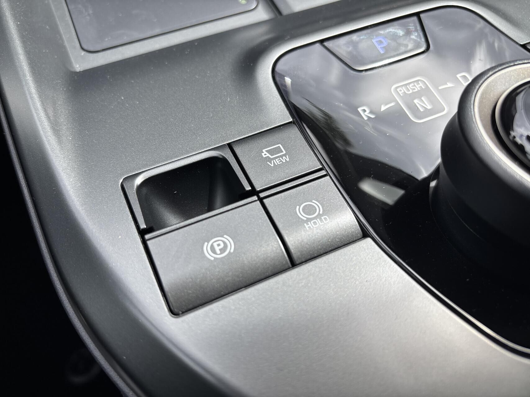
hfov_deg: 67.3
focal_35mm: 26
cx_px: 265
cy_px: 198
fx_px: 398
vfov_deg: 53.1
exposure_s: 1/630
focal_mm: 5.96
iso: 50
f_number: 1.6
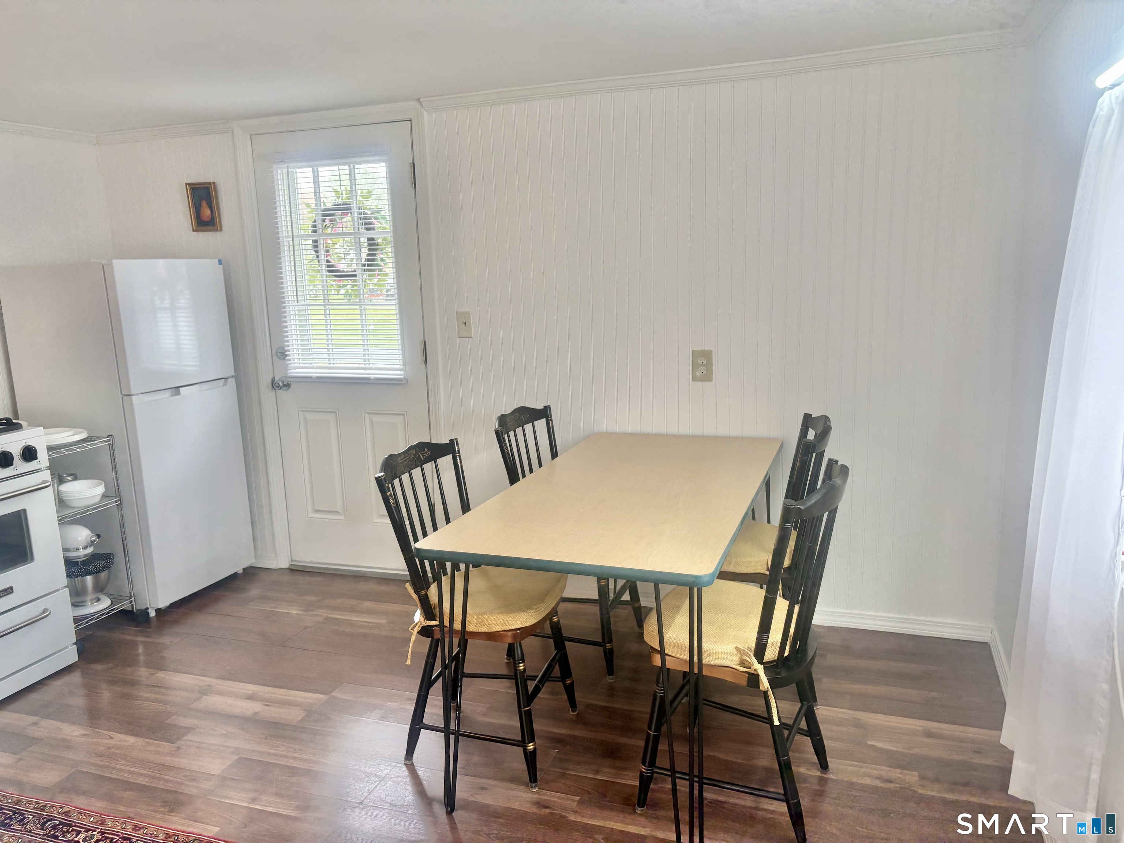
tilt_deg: -9.7
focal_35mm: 26
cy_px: 422
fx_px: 844
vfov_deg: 53.1
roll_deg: +2.1
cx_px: 562
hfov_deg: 67.3
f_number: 1.6
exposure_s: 1/120
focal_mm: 5.96
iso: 100
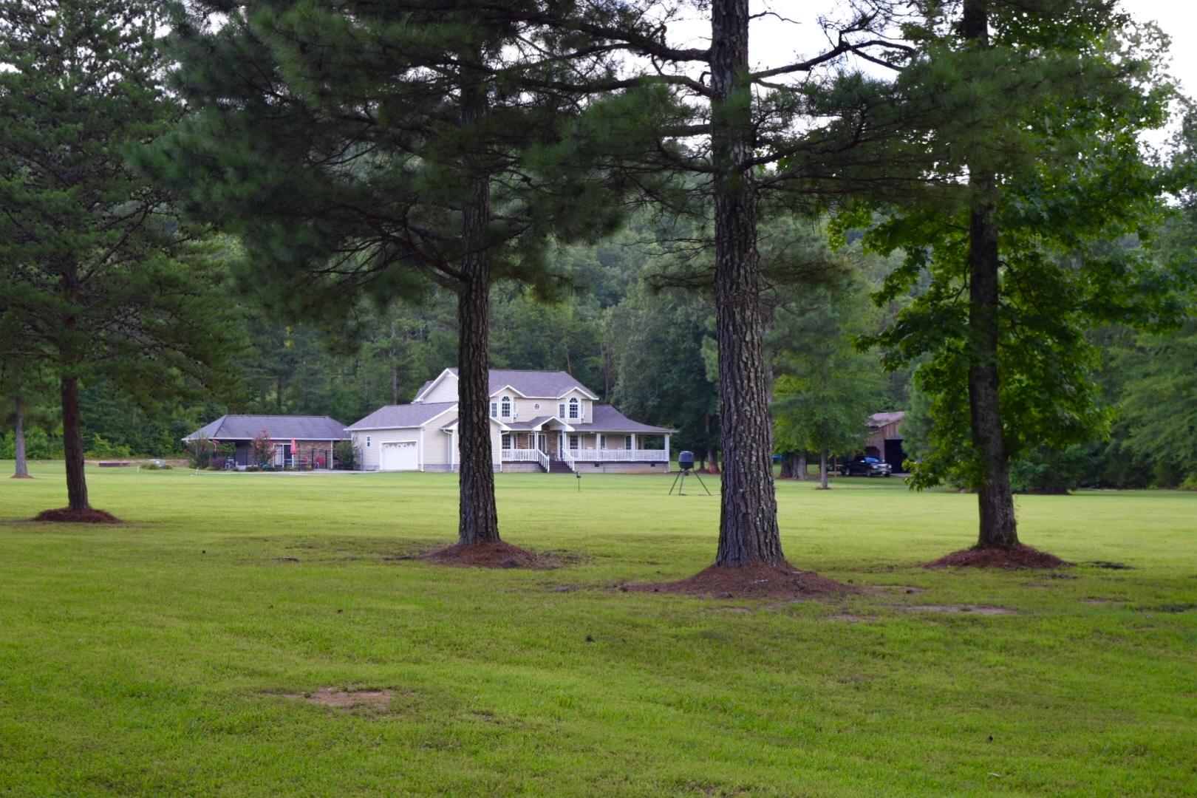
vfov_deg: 18.9
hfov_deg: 28.1
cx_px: 598
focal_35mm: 72
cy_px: 399
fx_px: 2394
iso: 400
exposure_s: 1/200
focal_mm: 48
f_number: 7.1
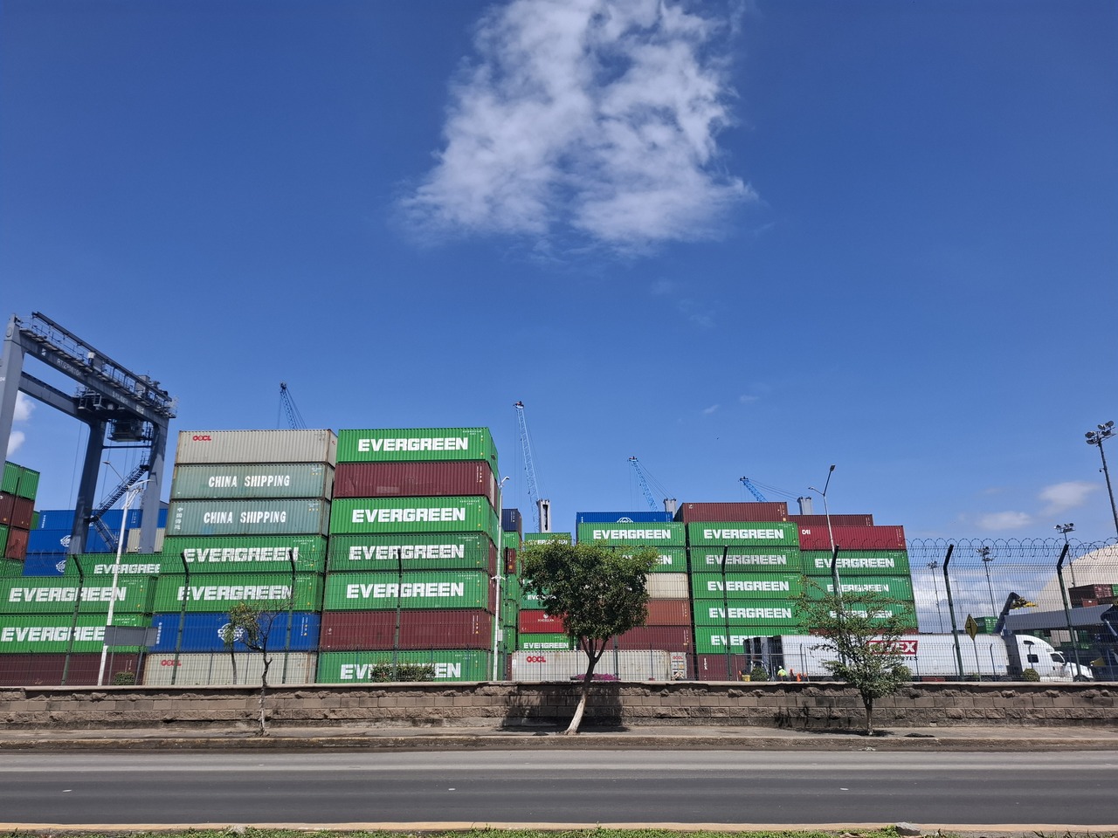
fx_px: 743
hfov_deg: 73.9
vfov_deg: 58.9
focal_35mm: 23
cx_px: 559
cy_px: 419
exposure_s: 1/1887
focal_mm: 5.54
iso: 50
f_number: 1.8
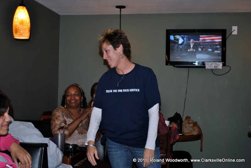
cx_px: 126
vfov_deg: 22.7
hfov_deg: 33.4
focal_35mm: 60
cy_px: 84
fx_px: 419
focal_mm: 40
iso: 200
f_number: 5.3
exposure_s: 1/60
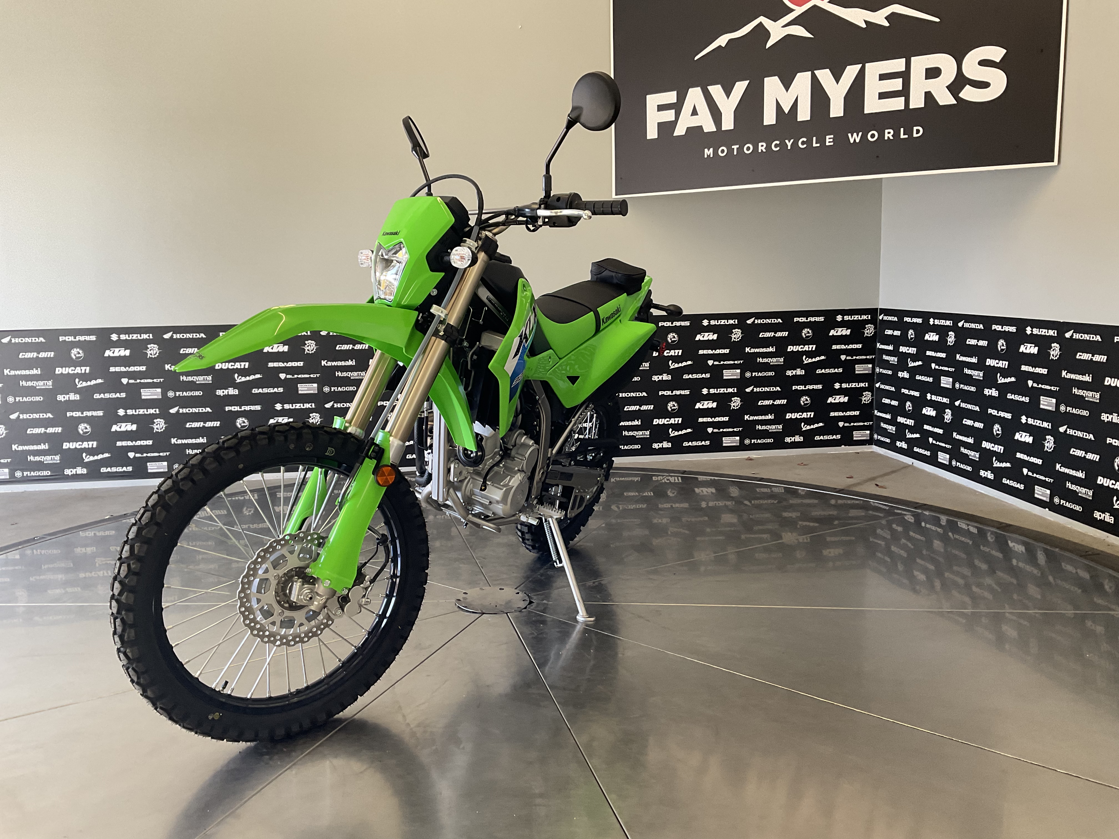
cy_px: 420
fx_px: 937
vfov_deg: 48.2
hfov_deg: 61.7
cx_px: 560
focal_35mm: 29
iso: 64
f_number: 1.8
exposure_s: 1/108
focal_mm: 3
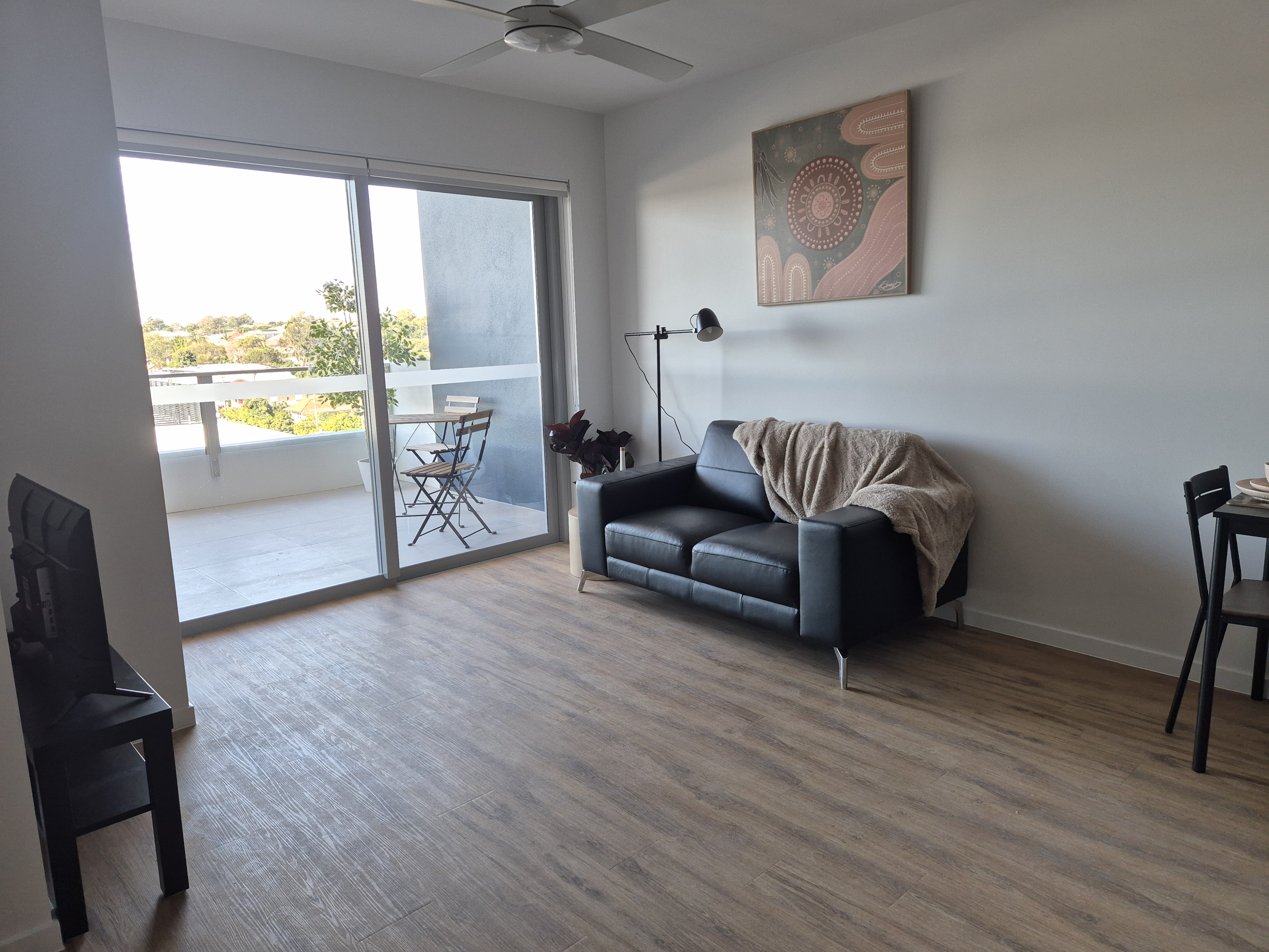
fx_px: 843
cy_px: 476
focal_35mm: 23
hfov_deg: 73.9
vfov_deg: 58.9
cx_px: 634
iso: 100
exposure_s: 1/180
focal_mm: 5.4
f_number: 1.8
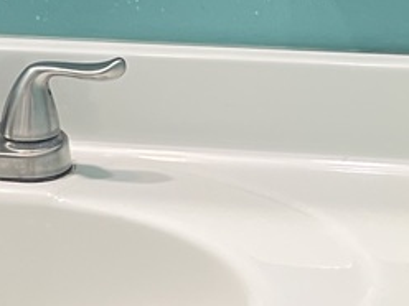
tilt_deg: -24.9
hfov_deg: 12.3
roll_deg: +4.7
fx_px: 1784
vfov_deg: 9.7
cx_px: -244
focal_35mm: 151
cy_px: 382
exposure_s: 1/120
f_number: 1.6
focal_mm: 5.1
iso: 64
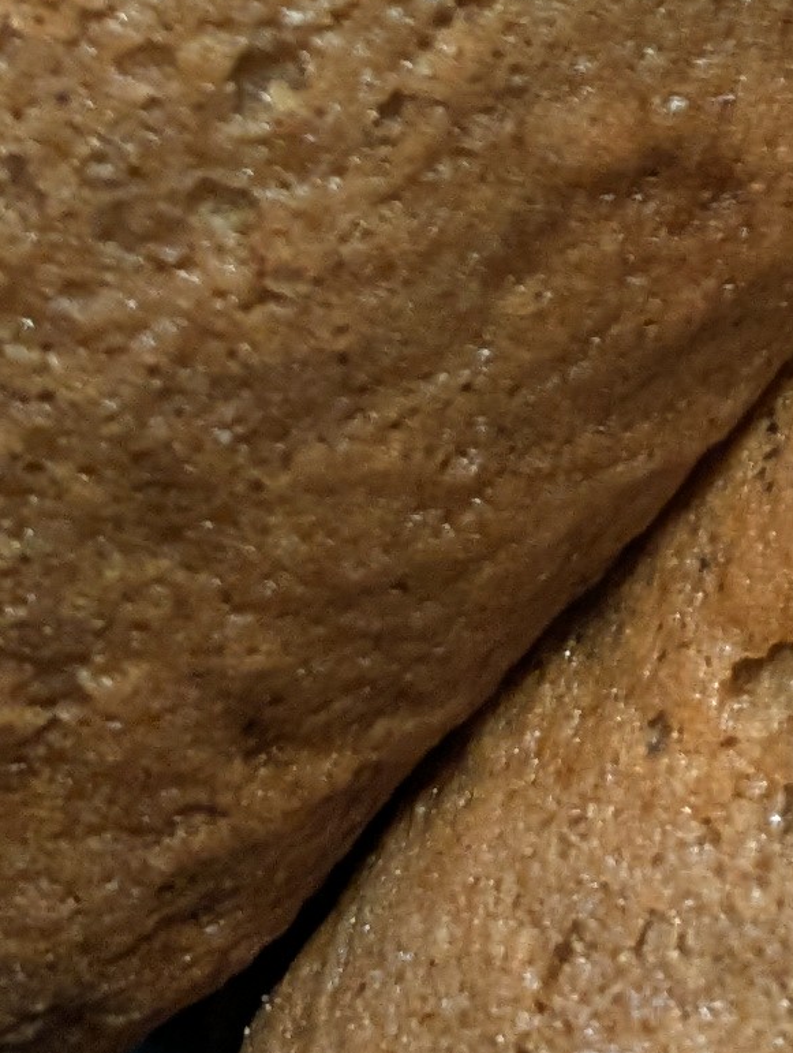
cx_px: 1198
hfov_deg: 11.2
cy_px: -1582
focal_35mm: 127
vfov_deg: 12.0
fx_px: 3867
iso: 687
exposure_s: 1/60
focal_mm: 6.9
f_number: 1.68
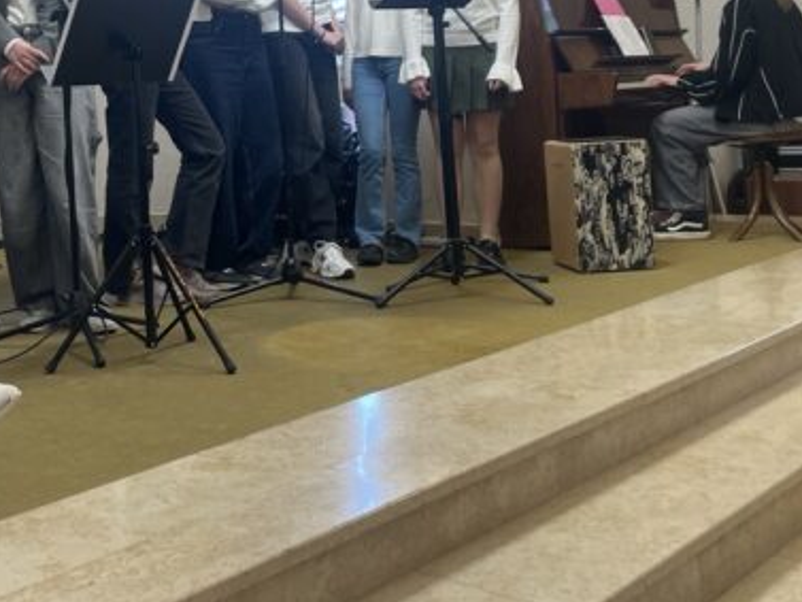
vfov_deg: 26.6
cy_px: 64
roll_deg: +3.0
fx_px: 1228
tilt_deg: +1.9
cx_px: 194
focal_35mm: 53
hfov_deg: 35.3
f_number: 1.6
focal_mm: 4.2
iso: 64
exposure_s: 1/100
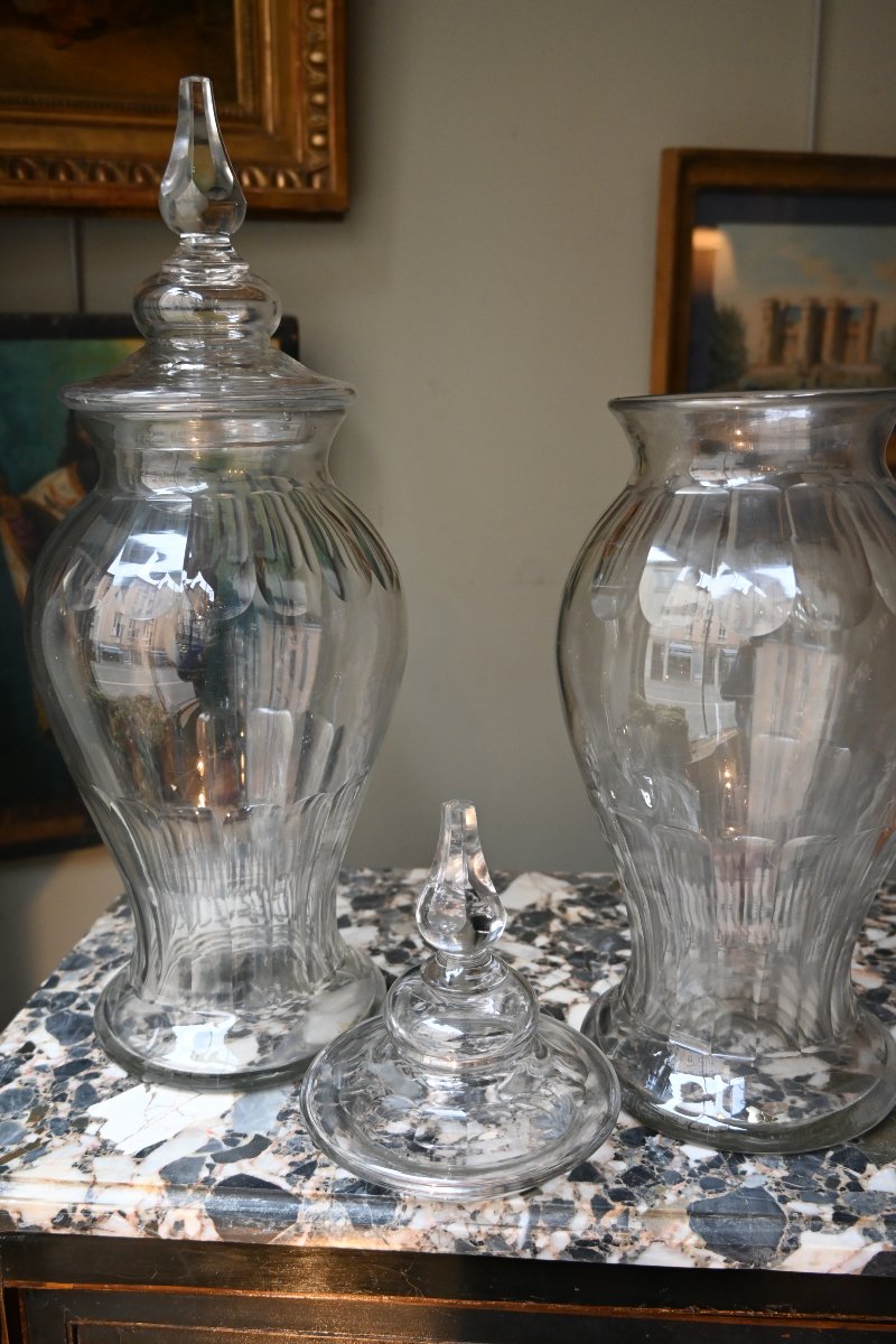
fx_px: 1204
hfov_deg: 40.8
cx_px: 448
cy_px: 672
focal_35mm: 32
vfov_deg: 58.3
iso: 1100
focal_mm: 21.5
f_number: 3.5
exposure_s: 1/125
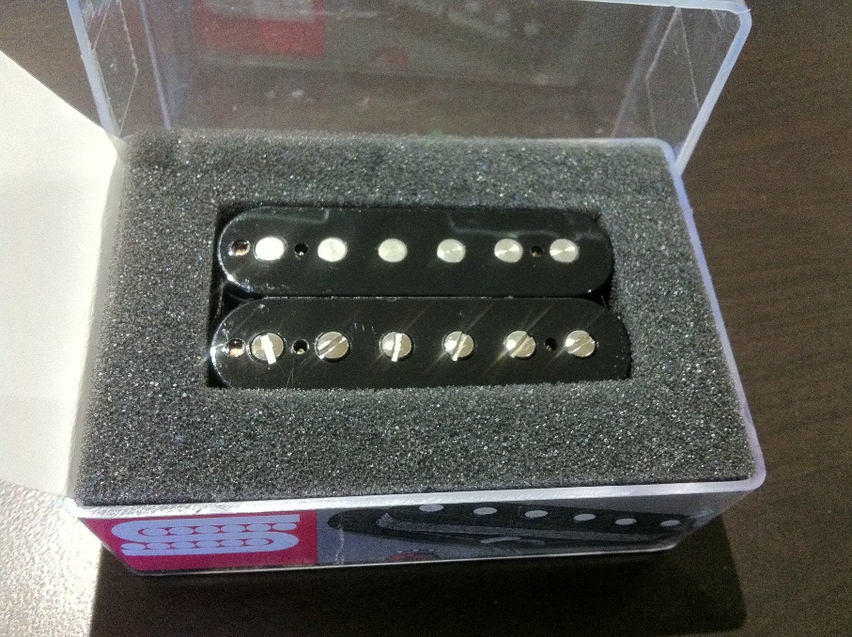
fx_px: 860
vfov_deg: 40.6
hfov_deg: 52.7
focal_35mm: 35
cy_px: 318
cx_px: 426
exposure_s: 1/15
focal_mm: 3.85
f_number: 2.8
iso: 640
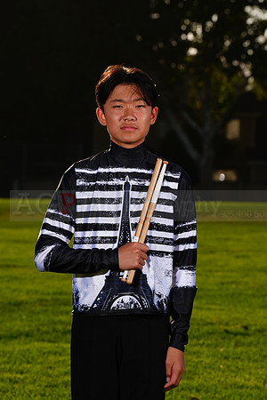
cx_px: 134
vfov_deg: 10.4
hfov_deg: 7.0
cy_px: 200
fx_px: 2191
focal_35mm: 197
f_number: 11
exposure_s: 1/250
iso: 125
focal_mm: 197
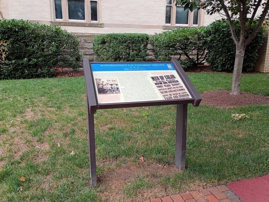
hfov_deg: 61.7
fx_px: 225
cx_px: 134
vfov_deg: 48.2
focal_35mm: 29
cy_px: 101
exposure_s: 1/60
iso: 109
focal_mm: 4.27
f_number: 1.8
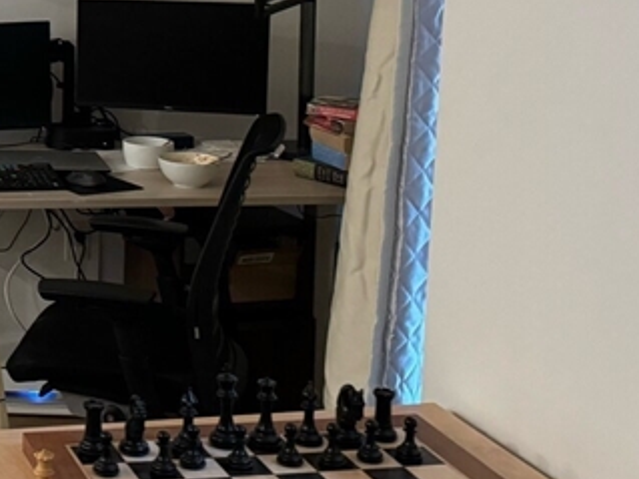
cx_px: -96
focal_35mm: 77
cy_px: 52
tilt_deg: -8.2
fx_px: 1421
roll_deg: -0.7
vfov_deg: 18.8
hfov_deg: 23.5
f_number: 1.78
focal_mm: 6.76
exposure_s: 1/59
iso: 640
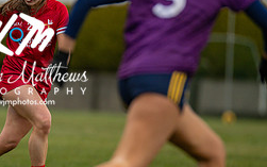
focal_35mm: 714
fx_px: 5197
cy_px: 58
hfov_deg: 2.9
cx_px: 17
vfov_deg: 1.8
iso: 400
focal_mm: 300
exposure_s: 1/1000
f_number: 2.8
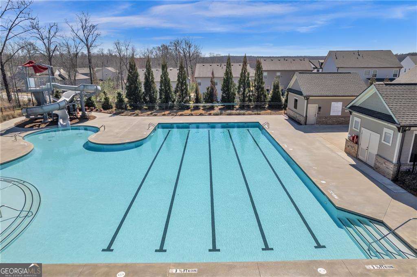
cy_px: 138
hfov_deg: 78.6
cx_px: 208
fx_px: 255
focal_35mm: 22
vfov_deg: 57.1
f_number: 2.8
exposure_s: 1/320
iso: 100
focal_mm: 8.38
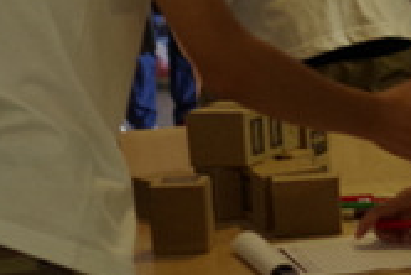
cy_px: -40
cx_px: 448
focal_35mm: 250
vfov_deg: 5.5
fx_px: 2857
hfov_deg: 8.2
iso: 800
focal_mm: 35
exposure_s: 1/25
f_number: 2.4
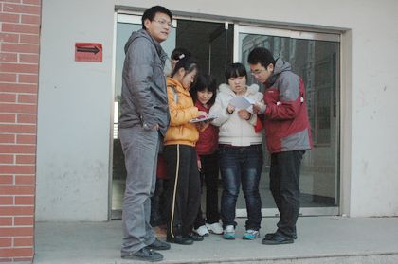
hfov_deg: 46.4
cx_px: 199
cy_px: 132
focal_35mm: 42
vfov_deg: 31.8
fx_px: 464
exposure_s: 1/250
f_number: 8
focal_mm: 28
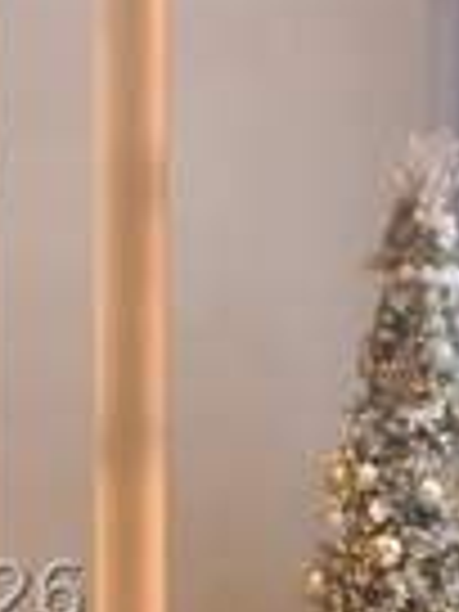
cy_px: 594
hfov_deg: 12.0
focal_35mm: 122
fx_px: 2157
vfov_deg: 15.9
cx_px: -22
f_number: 1.8
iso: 100
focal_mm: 5.4
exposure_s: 1/120
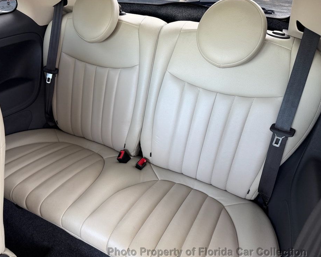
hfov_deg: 65.9
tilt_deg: -32.6
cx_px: 146
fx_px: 247
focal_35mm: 26
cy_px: 130
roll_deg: -0.3
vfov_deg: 54.9
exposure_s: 1/121
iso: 200
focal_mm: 6.76
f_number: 1.78
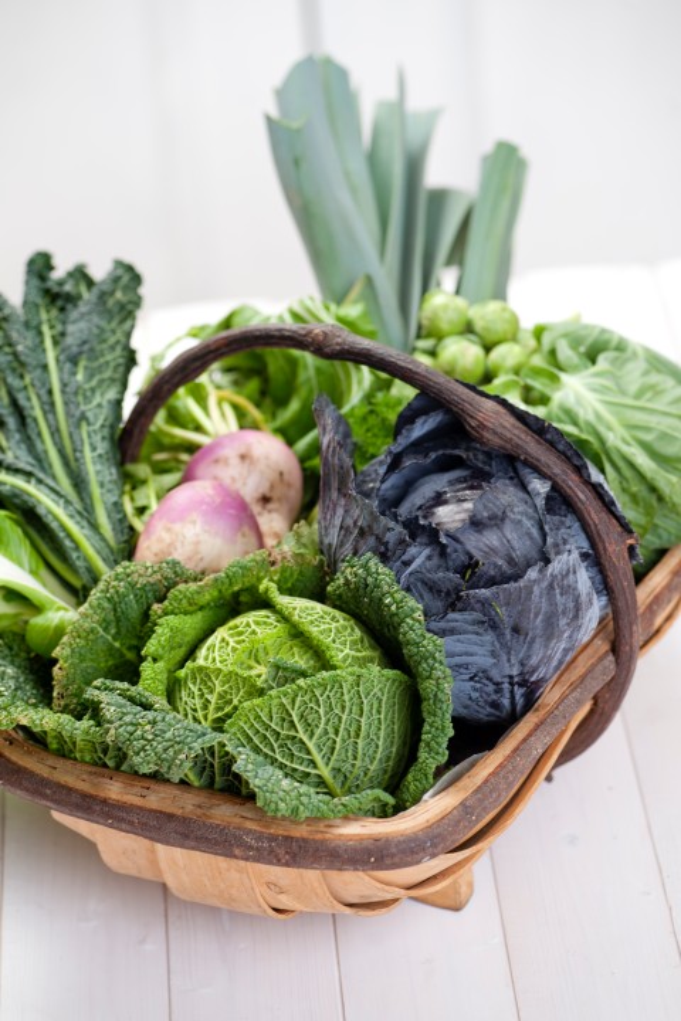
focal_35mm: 110
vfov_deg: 18.6
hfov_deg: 12.5
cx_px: 340
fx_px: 3121
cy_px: 510
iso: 100
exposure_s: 1/100
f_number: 5.6
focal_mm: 110
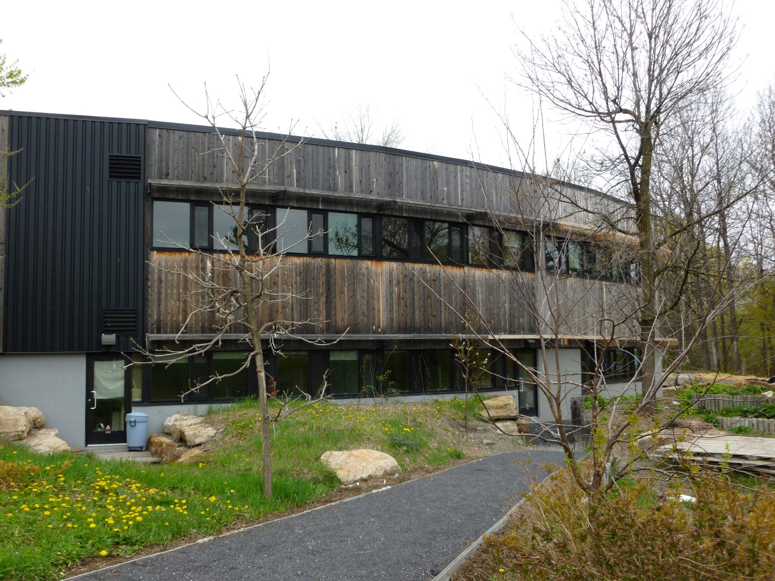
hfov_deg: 54.0
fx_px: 761
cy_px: 290
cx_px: 388
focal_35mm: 34
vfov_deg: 41.8
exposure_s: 1/320
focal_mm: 6.1
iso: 100
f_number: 3.6
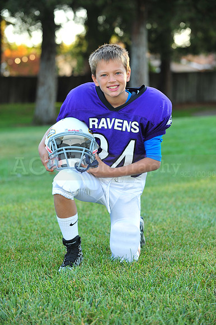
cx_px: 108
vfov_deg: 19.5
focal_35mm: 105
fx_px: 946
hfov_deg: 13.0
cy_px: 162
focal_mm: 105
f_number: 4.5
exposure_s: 1/60
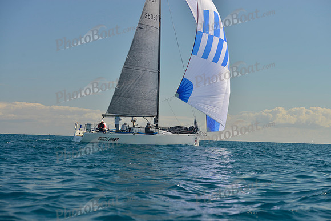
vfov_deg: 19.5
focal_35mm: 70
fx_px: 644
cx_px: 166
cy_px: 110
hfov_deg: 28.8
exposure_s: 1/640
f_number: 7.1
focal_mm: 70
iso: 200
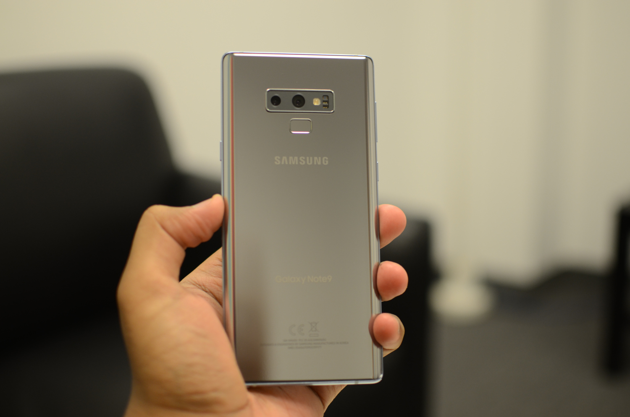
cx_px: 315
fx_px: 917
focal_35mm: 52
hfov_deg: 37.9
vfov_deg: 25.6
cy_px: 208
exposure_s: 1/160
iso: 320
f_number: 1.8
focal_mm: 35
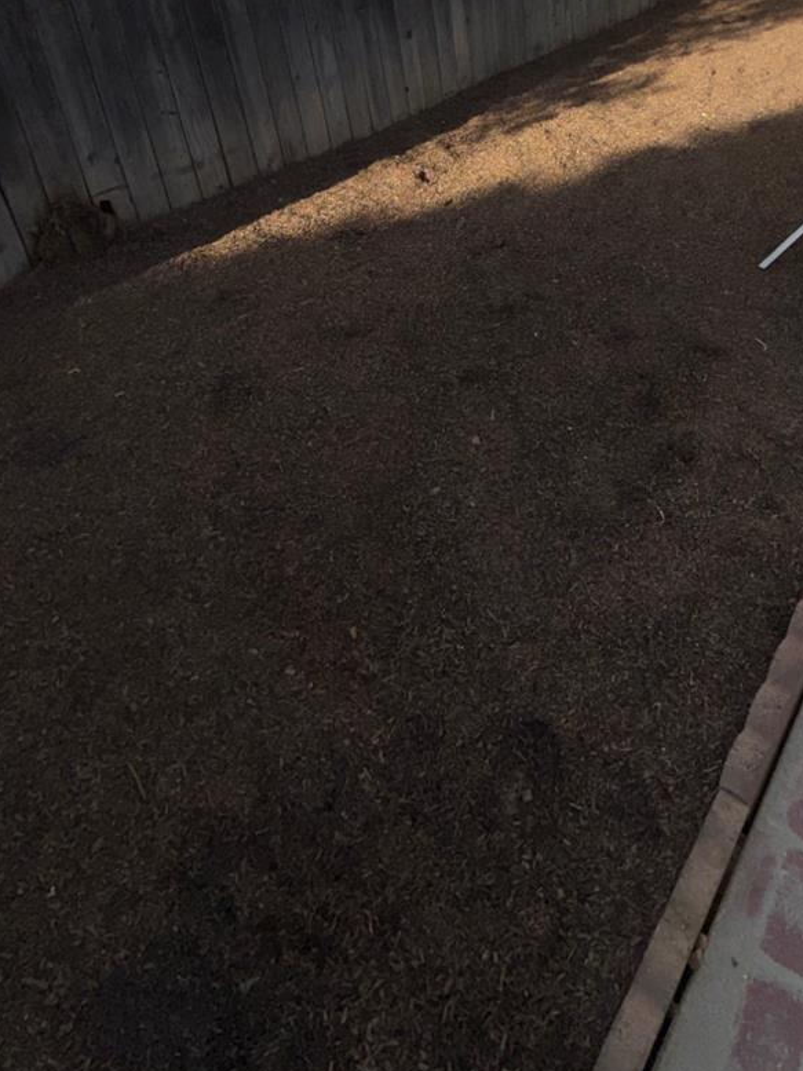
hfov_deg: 49.9
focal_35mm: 27
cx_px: 570
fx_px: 836
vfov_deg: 61.2
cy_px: 249
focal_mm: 2.22
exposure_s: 1/1050
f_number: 2.2
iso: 16
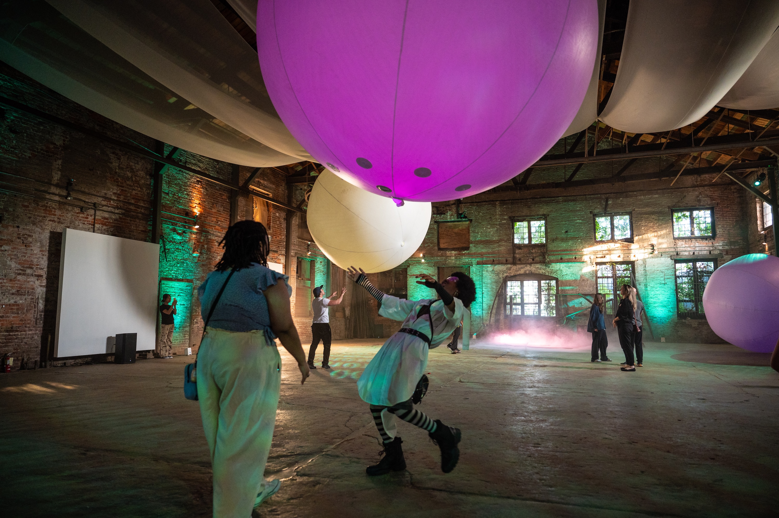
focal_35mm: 24
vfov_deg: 53.1
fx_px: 519
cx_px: 390
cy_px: 259
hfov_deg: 73.8
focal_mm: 24
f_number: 2.8
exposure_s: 1/160
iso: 1600
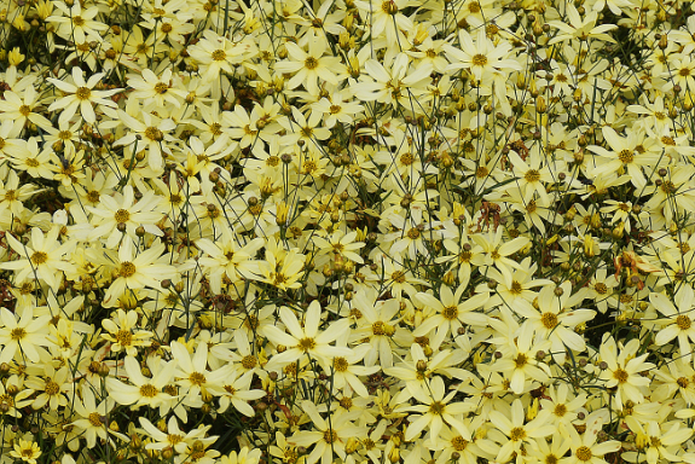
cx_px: 268
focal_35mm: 172
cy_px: 414
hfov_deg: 11.9
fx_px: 3323
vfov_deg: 8.0
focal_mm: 55
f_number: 8
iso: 100
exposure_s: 1/320
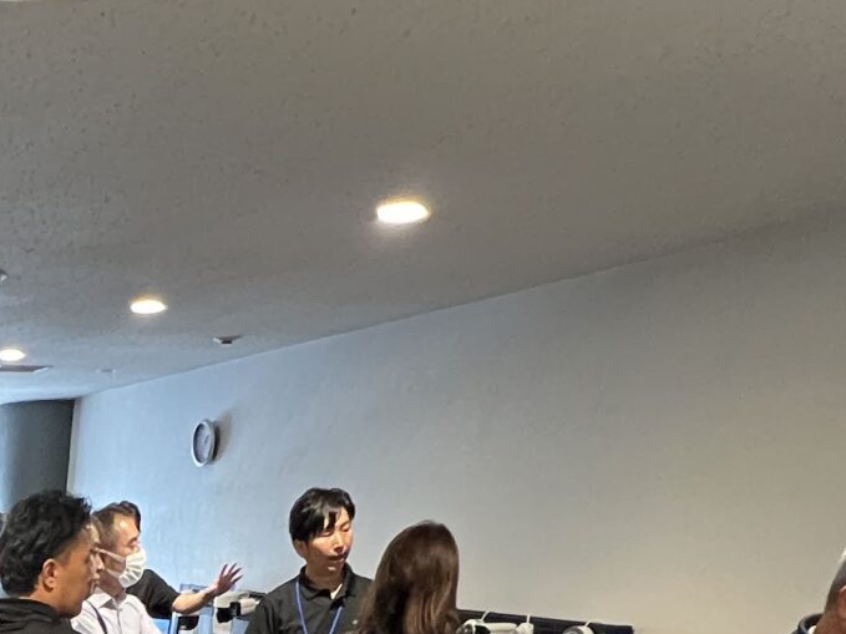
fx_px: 1197
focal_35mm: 49
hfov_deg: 31.1
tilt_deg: -26.0
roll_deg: -0.3
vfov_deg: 20.8
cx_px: -231
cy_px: 1131
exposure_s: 1/50
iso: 400
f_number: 1.8
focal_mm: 1.57
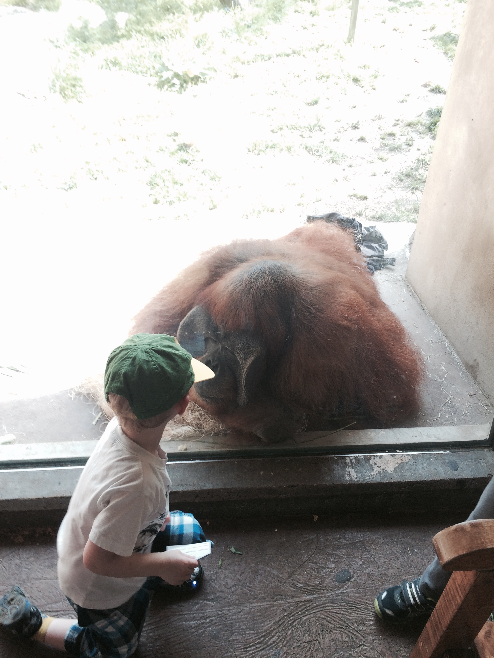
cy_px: 329
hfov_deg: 48.2
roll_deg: -0.5
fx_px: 552
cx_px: 247
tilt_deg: -37.7
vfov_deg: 61.7
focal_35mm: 29
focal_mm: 4.15
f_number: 2.2
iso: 40
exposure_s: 1/60
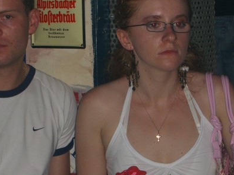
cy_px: 113
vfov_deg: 7.7
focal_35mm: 193
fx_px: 1304
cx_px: 88
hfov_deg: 10.3
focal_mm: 19.7
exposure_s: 1/60
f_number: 4.8
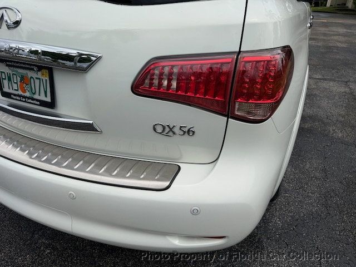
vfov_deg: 56.8
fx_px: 247
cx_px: 178
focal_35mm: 24
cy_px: 134
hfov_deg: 71.6
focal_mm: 6.76
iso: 80
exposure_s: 1/5714
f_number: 1.78
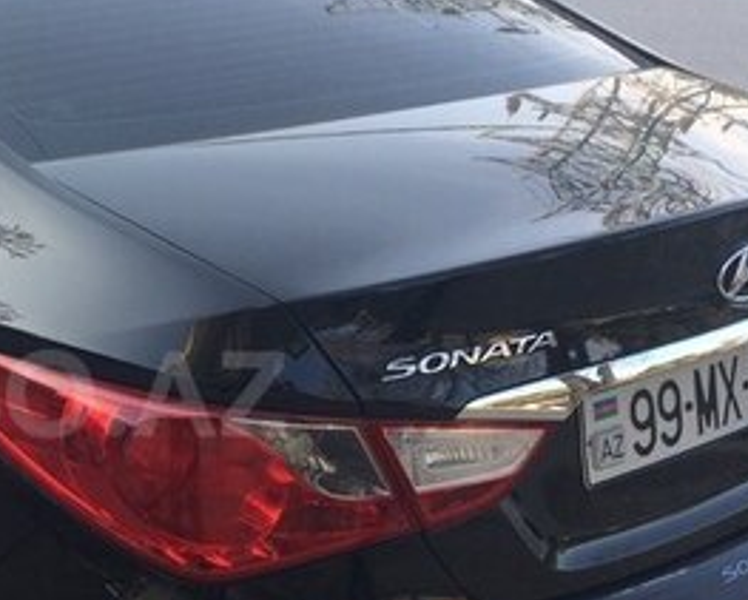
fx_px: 1574
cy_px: 394
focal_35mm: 71
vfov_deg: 21.5
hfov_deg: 25.4
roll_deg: -0.6
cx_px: -6
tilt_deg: -20.1
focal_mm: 4.15
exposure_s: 1/281
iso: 32
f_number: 2.2
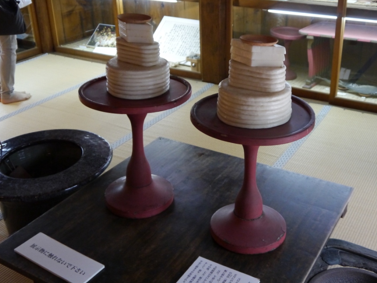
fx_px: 468
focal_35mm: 43
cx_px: 219
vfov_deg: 33.6
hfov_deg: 43.7
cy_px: 125
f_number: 4.1
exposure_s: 1/60
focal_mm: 18
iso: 1250
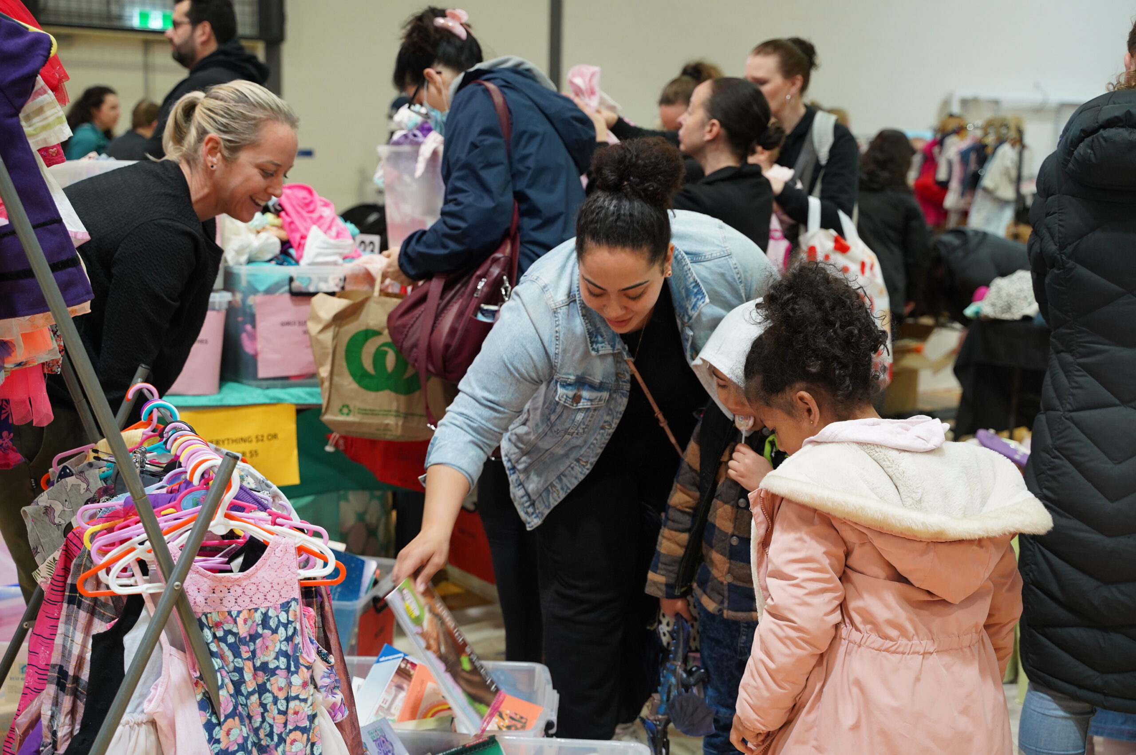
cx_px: 568
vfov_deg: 28.0
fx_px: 1513
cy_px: 378
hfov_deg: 41.1
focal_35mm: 48
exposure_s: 1/160
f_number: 4
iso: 1600
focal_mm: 48
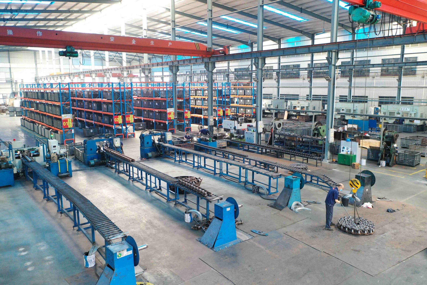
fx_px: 332
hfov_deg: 65.5
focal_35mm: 28
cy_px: 142
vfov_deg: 46.4
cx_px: 214
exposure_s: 1/25
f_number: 2.8
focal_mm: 10.26
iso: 400
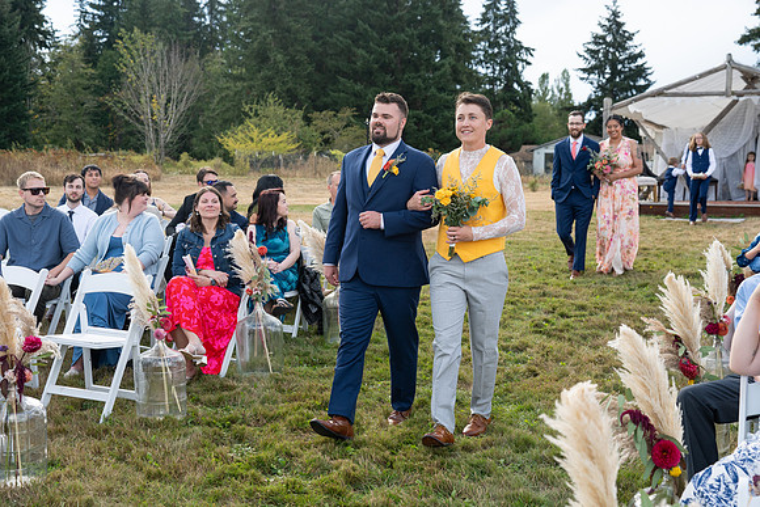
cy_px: 254
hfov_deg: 44.5
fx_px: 929
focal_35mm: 44
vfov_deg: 30.5
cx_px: 380
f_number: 4.5
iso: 400
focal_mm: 44
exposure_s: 1/800
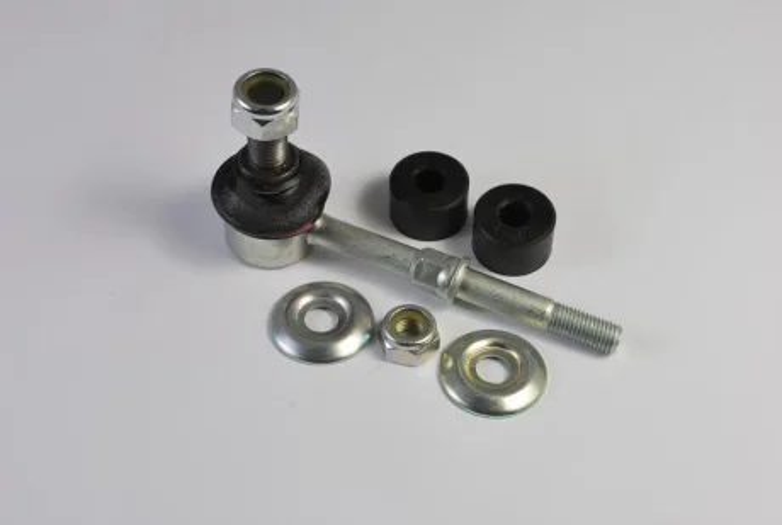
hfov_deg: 37.8
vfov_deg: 25.9
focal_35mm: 52
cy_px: 262
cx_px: 391
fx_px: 1143
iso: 140
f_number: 9
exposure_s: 1/30
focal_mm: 35
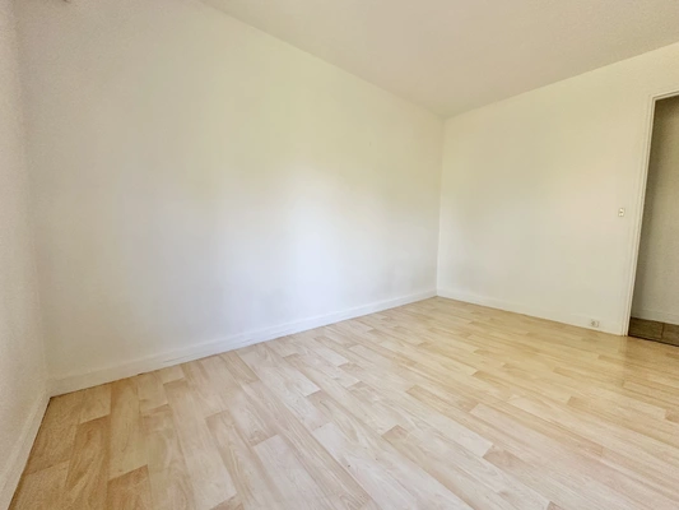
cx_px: 340
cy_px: 255
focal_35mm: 14
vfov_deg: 85.7
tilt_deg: -5.1
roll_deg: -0.6
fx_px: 275
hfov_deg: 102.1
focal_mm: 2.22
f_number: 2.2
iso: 200
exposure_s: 1/99
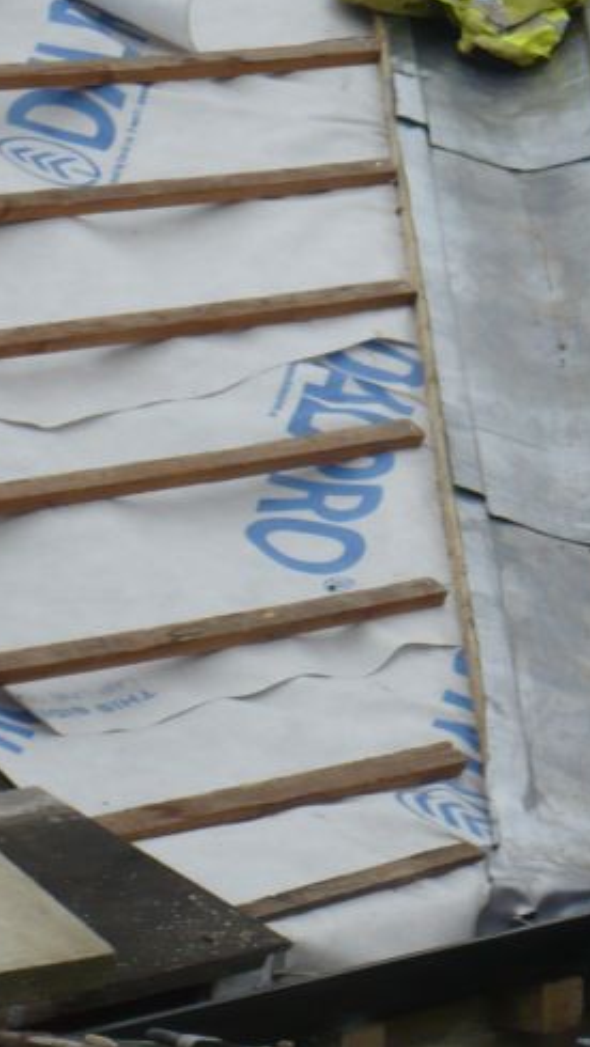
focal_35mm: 239
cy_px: 248
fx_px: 6640
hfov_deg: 5.1
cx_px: 581
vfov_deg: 9.0
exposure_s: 1/30
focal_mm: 17.4
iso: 100
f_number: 5
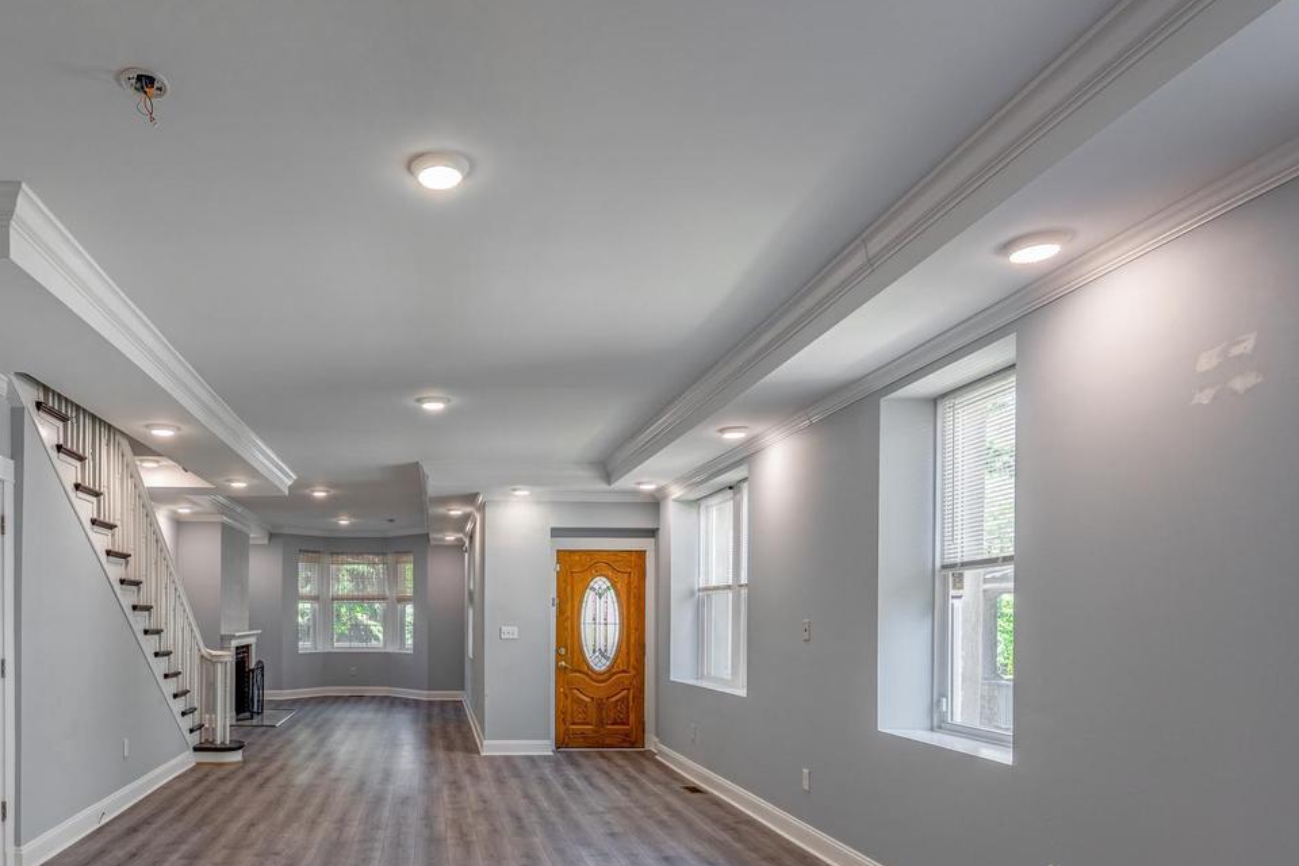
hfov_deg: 70.0
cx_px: 434
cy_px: 621
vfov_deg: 50.2
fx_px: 893
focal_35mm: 25
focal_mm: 16.5
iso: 640
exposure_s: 1/800
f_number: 5.6
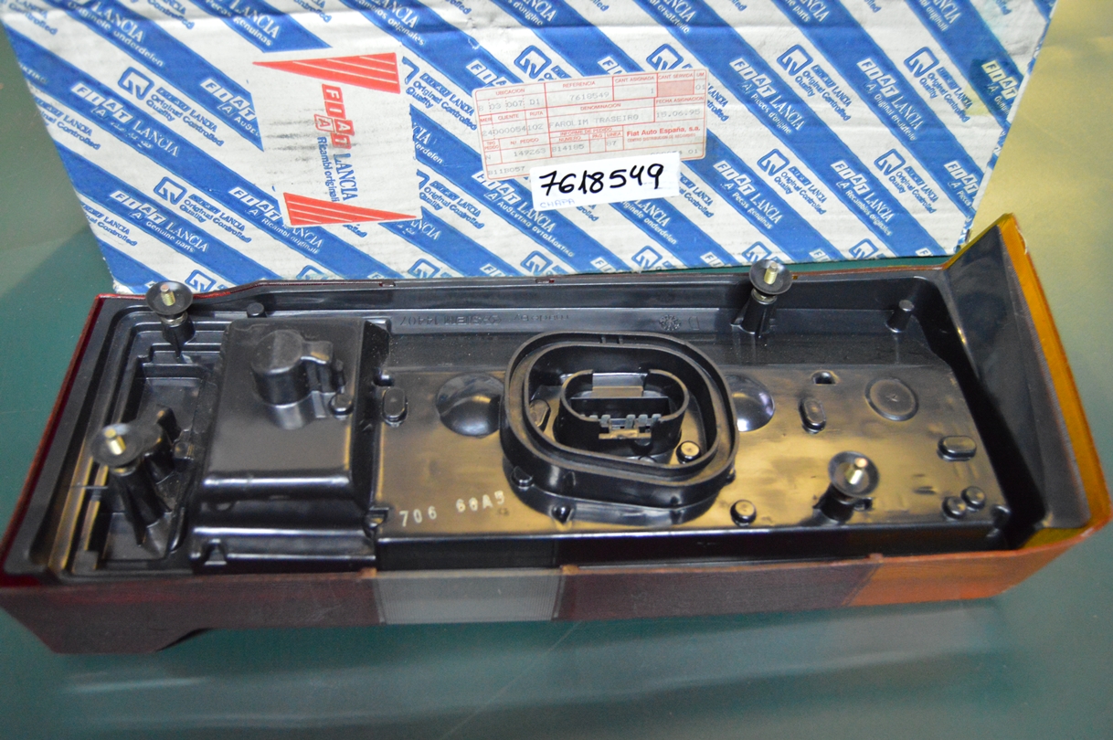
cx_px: 556
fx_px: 927
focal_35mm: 30
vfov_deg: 43.5
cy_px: 370
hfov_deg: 62.0
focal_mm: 20
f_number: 3.5
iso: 3200
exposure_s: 1/50
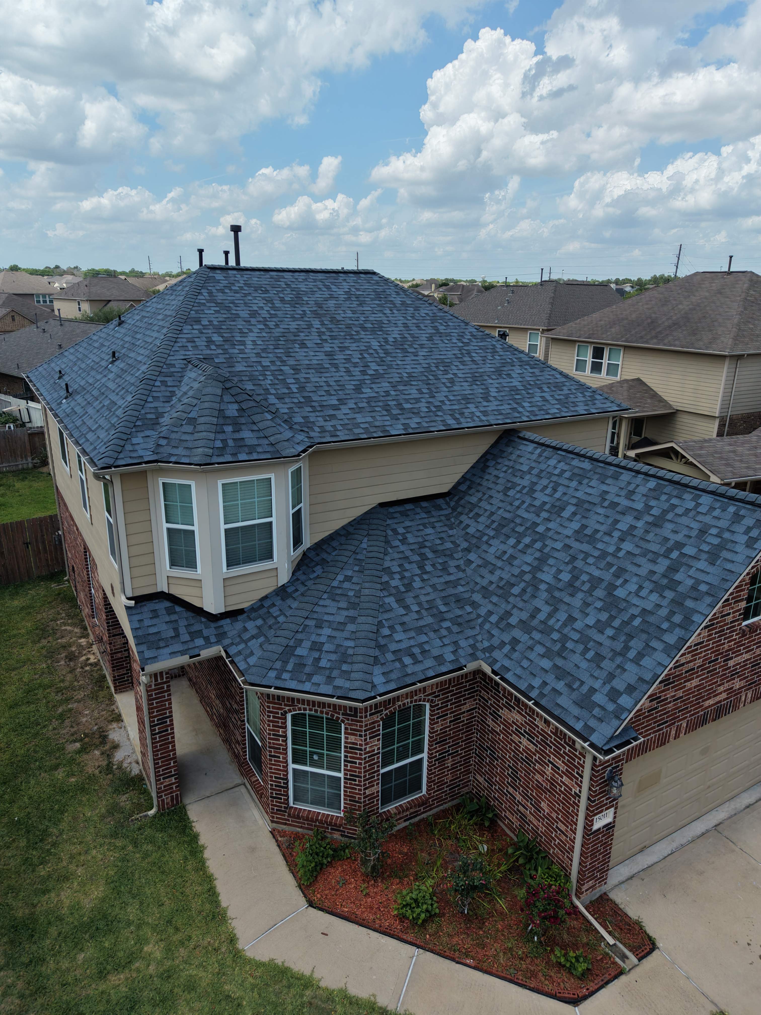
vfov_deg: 71.6
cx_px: 380
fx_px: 703
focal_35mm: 24
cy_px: 508
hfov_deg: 56.8
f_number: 1.8
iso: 400
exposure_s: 1/8000
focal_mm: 8.67
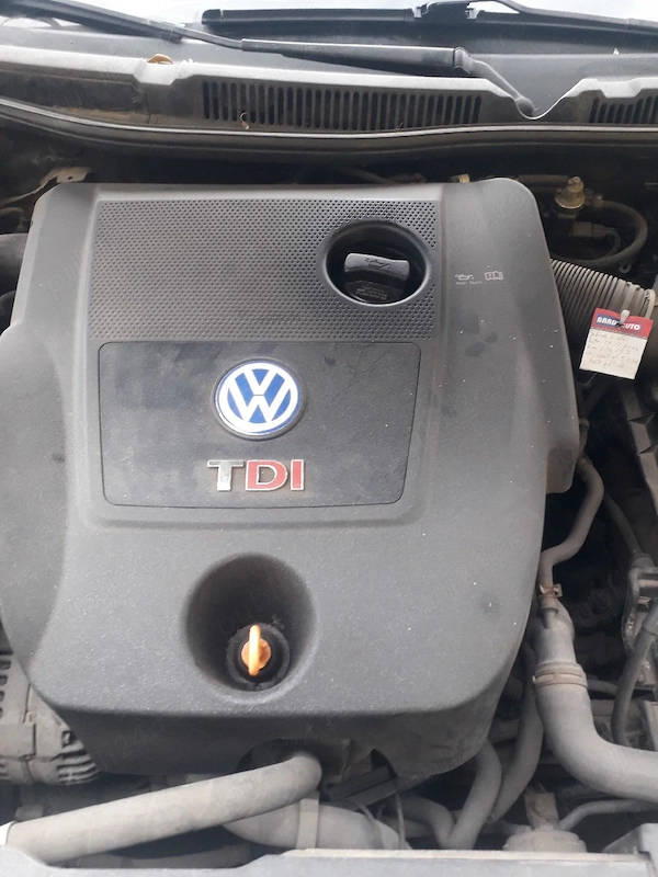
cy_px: 438
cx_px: 329
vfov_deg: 65.3
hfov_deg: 51.4
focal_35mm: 27
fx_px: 684
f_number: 1.9
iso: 100
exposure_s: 1/50
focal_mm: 3.6
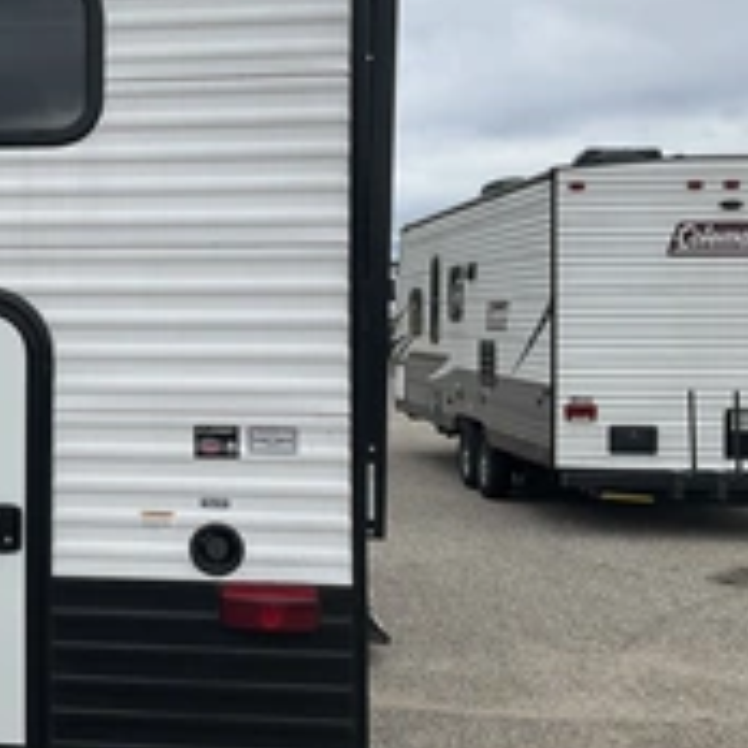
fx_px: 1442
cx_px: -39
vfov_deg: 29.0
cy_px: 322
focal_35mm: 59
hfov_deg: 27.1
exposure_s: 1/461
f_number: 1.8
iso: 25
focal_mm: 3
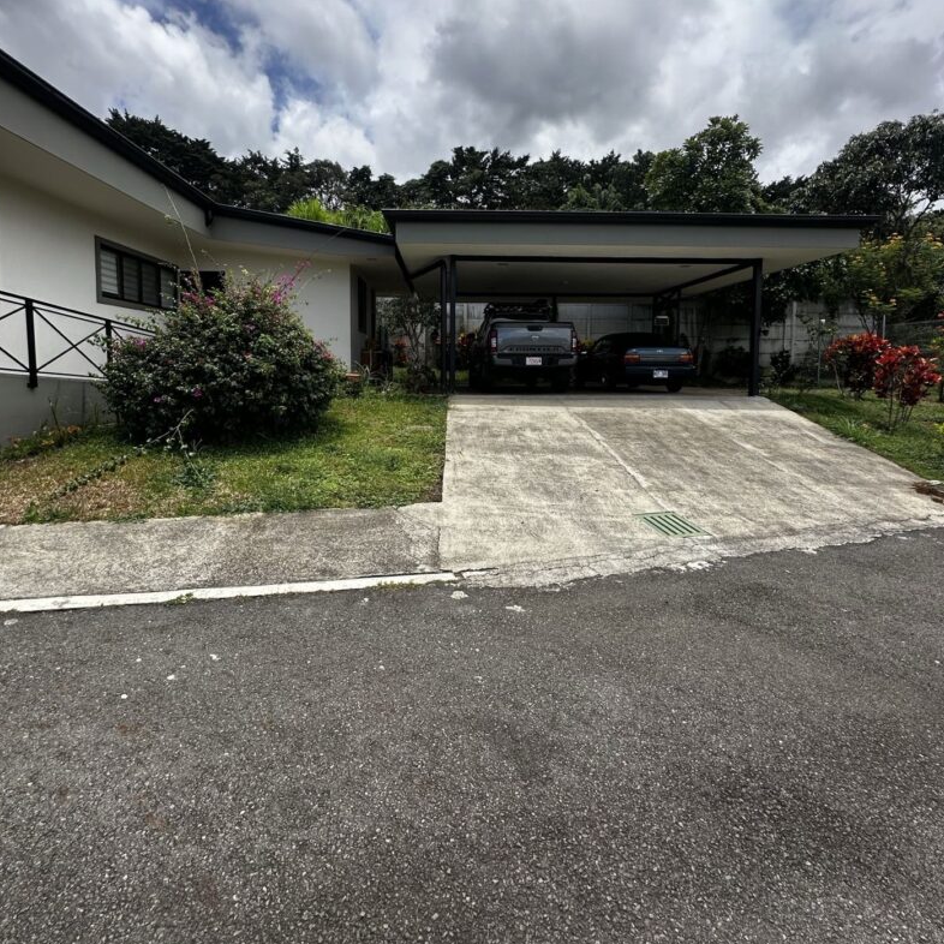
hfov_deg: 83.9
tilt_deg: -2.4
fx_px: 525
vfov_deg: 83.3
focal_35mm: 17
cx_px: 459
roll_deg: -1.1
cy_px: 398
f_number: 2.2
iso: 40
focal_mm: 2.2
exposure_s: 1/1742
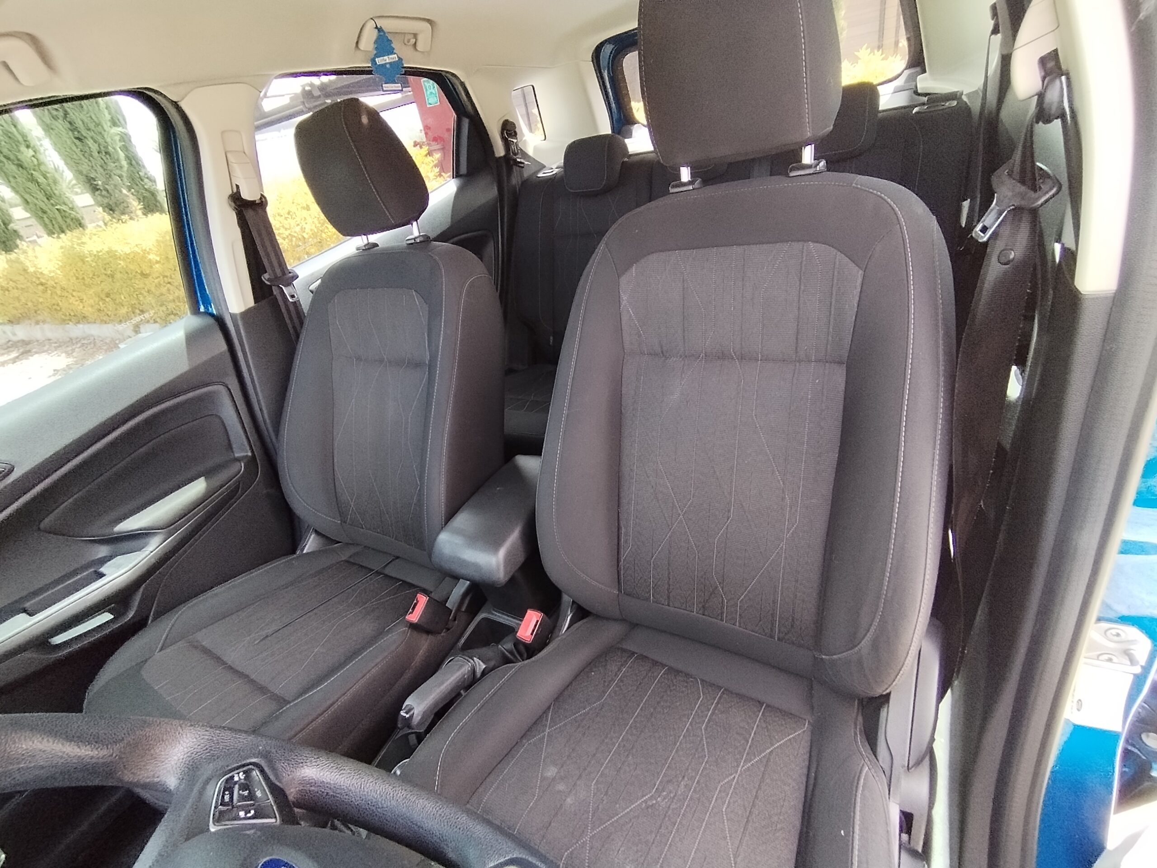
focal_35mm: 16
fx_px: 535
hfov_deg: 94.5
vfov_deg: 78.1
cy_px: 434
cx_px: 578
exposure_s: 1/50
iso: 113
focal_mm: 1.42
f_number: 2.2
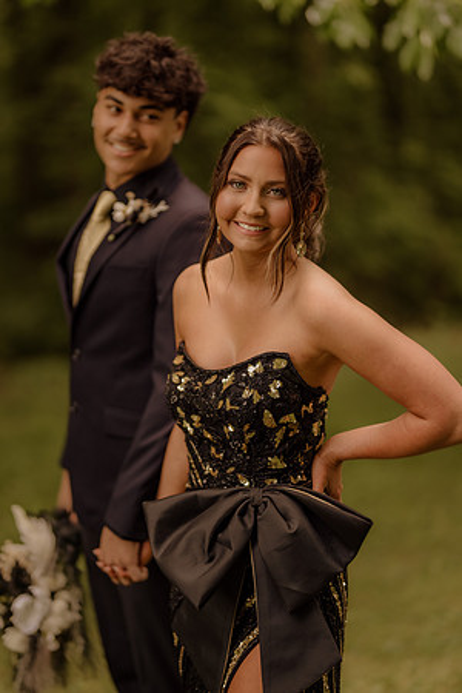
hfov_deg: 16.1
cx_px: 231
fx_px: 1636
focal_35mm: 85
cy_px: 346
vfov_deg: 23.9
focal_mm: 85
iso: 400
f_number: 1.4
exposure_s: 1/2000
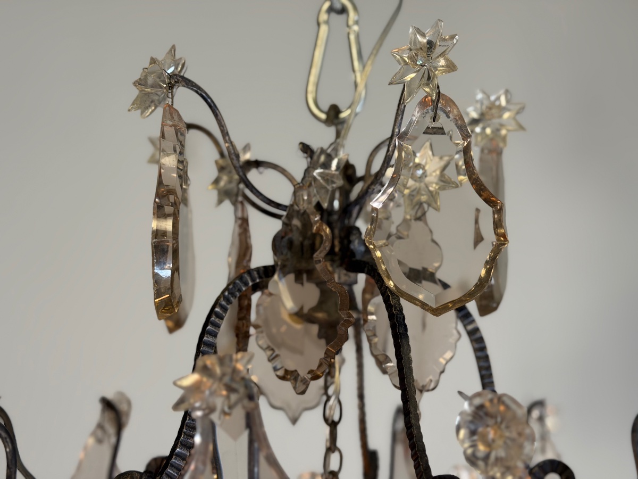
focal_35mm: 48
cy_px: 240
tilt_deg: +9.9
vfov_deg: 30.3
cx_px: 319
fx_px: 885
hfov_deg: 39.7
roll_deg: -1.3
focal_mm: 6.76
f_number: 1.78
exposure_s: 1/50
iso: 80
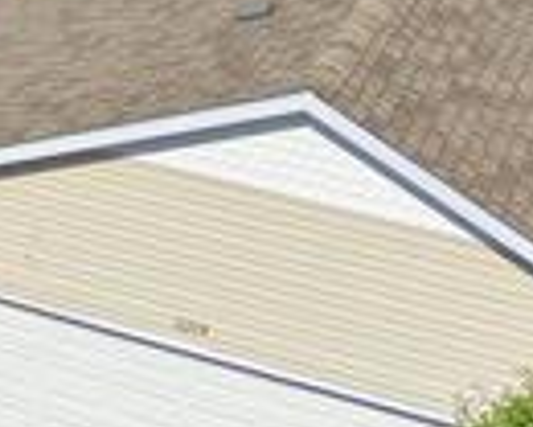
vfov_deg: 9.8
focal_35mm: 154
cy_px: -131
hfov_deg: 9.5
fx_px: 2429
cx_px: -1113
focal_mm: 8.7
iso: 400
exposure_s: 1/8000
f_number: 1.8
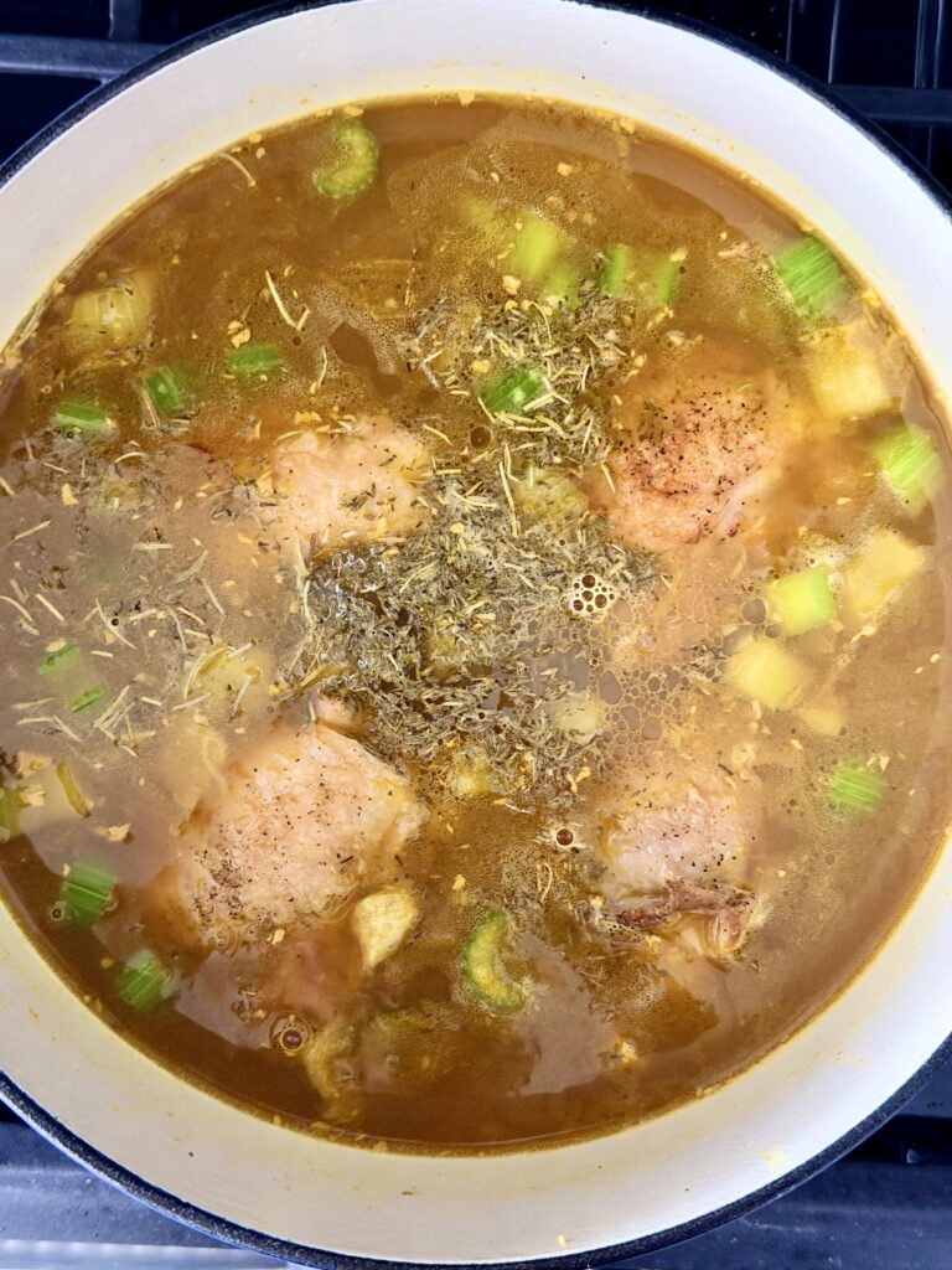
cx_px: 476
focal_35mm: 48
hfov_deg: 30.3
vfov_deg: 39.7
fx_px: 1760
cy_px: 635
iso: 800
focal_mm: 6.76
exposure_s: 1/29
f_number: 1.78
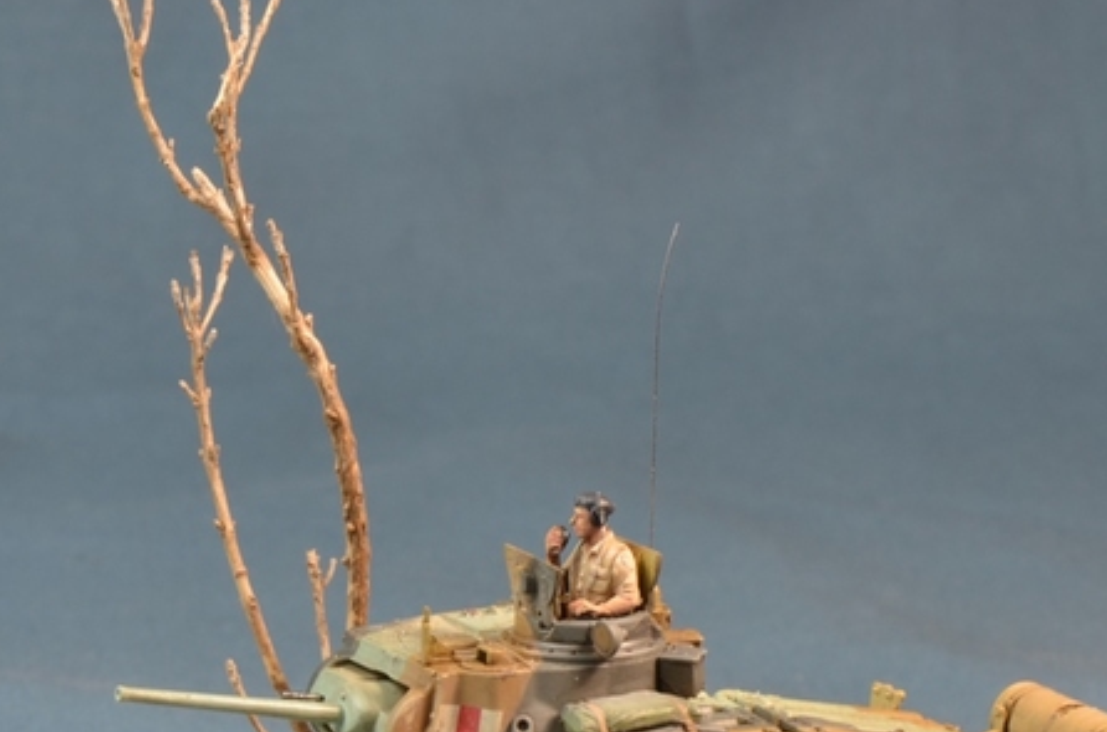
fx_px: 7021
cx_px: 546
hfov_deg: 9.0
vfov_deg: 6.0
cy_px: 623
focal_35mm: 229
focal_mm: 85
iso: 200
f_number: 20
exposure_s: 1/3
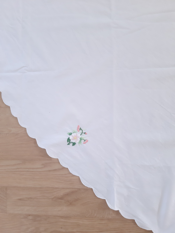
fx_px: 182
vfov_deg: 65.3
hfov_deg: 51.4
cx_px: 88
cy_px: 116
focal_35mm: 27
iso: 200
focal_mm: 3.93
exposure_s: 1/17
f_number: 1.7
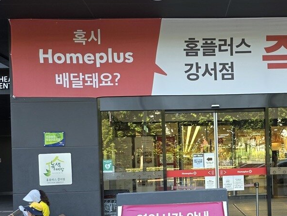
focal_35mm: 54
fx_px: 448
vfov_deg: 26.7
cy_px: 164
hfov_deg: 34.9
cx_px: 211
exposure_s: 1/180
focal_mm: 6.3
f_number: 1.7
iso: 50
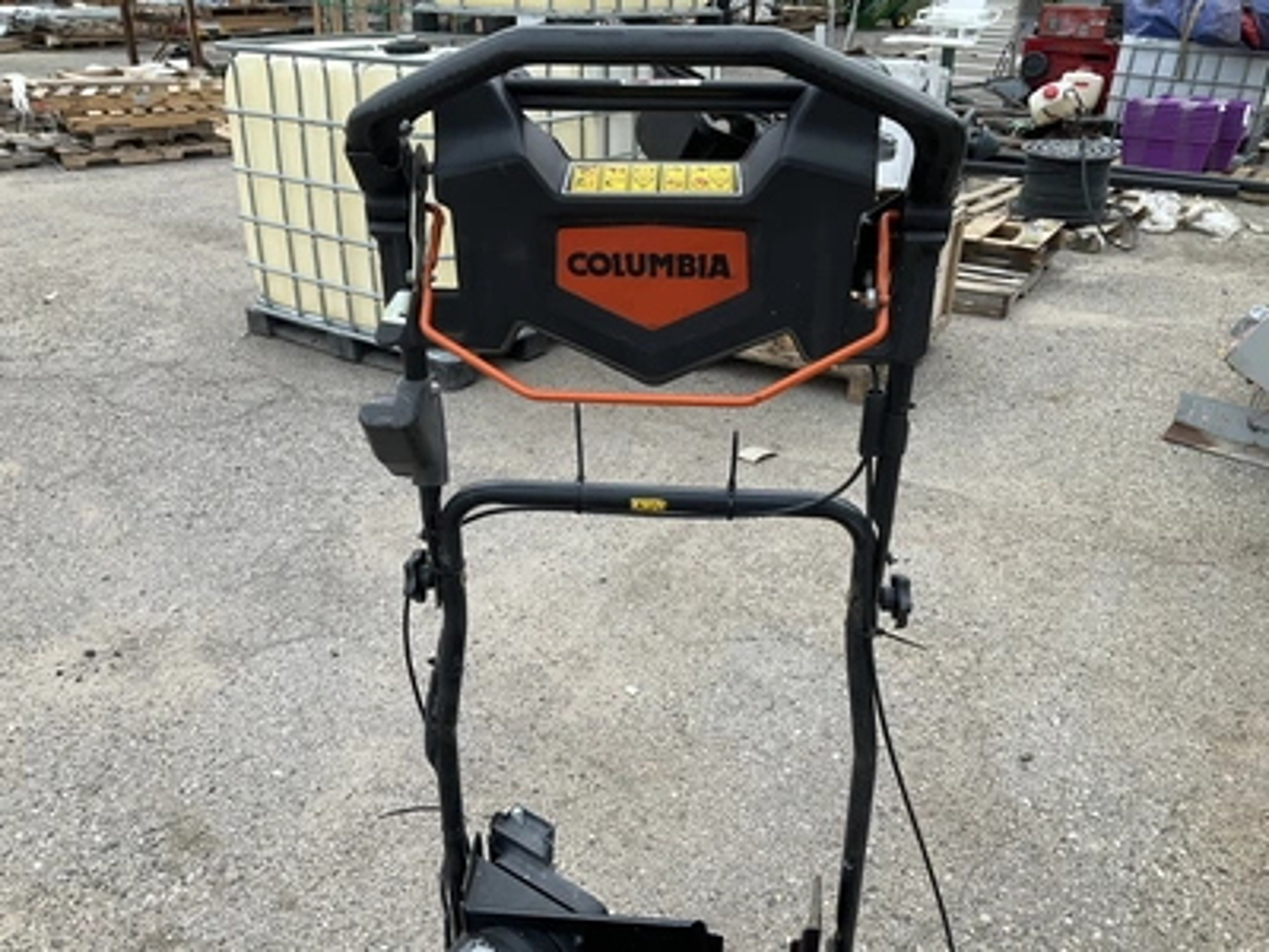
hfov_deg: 61.7
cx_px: 634
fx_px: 1063
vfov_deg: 48.2
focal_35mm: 29
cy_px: 476
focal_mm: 3
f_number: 1.8
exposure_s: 1/234
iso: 20
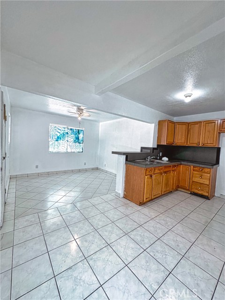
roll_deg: -4.5
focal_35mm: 14
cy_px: 150
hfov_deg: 85.7
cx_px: 112
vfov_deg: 102.1
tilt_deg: -2.4
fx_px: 121
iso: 160
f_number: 2.2
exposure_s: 1/120
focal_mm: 2.22
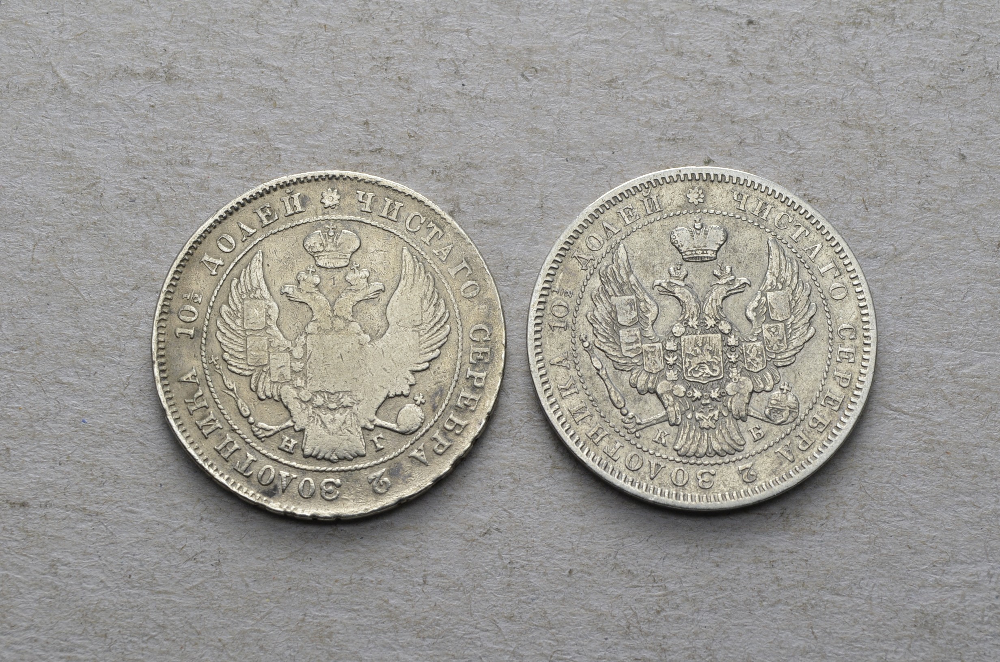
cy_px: 331
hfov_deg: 24.7
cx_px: 500
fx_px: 2287
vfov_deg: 16.5
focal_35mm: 82
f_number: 14
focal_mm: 55
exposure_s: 1/250
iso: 400
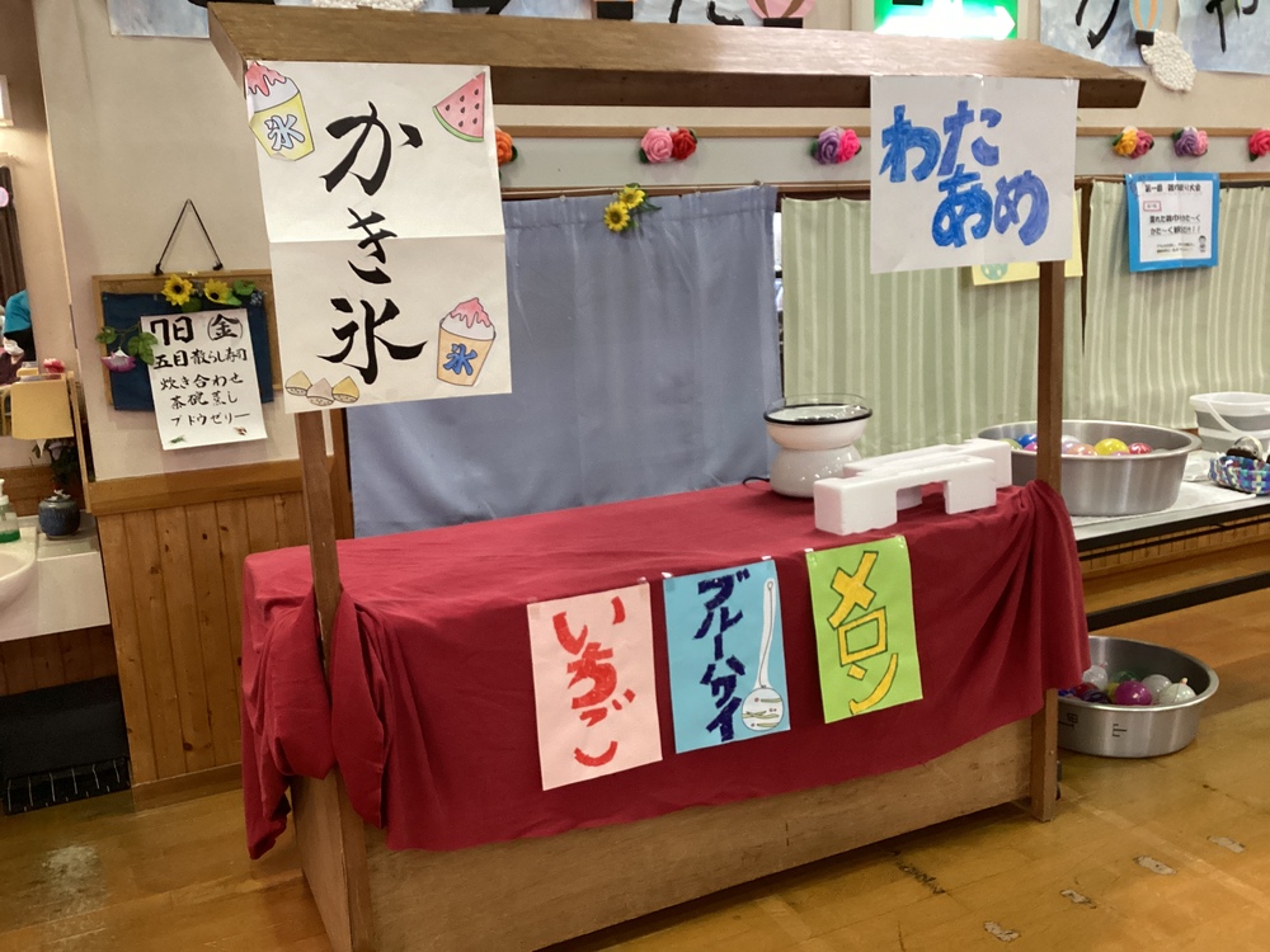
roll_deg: +1.8
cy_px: 476
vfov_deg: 45.4
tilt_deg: -13.9
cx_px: 635
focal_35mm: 31
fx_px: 1137
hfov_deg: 58.4
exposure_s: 1/60
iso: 250
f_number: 2.4
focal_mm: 3.3
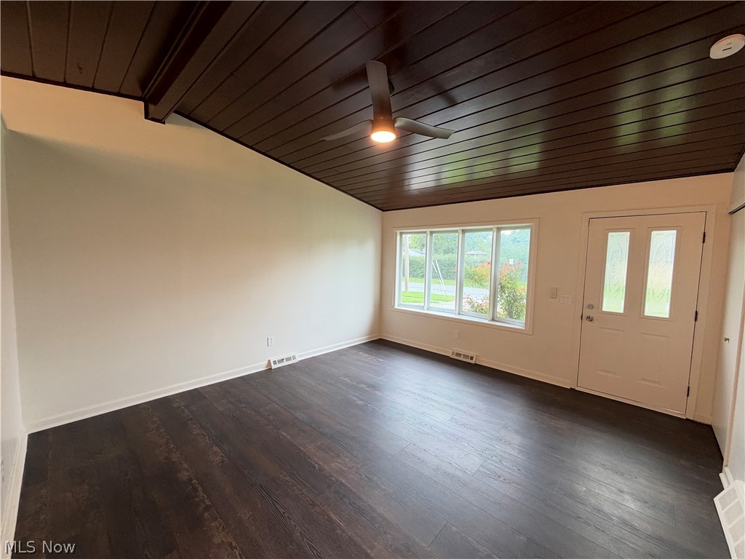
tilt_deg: -3.6
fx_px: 301
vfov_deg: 85.7
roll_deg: -0.8
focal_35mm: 14
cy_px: 280
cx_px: 372
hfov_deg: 102.1
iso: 200
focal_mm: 2.22
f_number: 2.2
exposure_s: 1/60
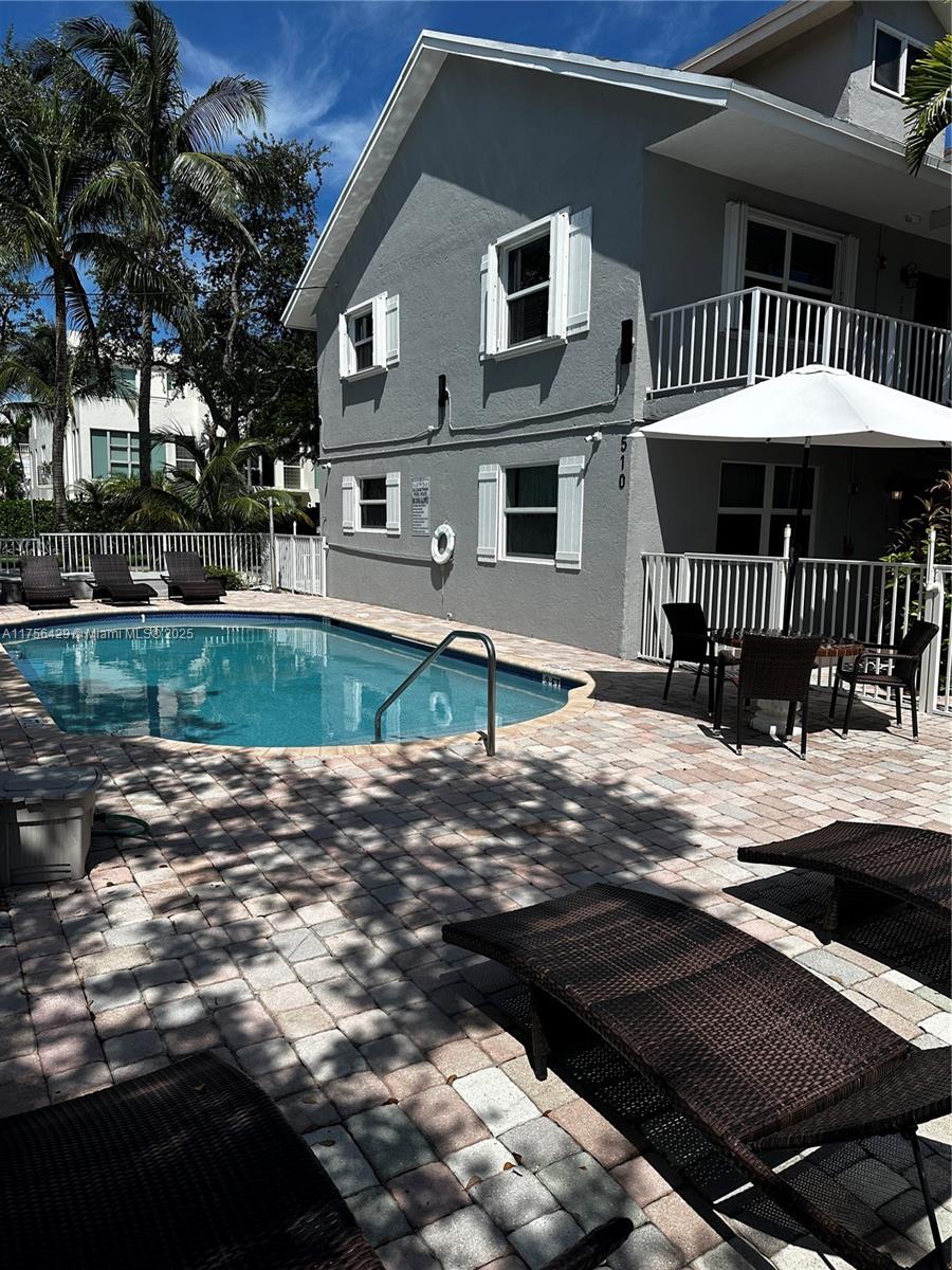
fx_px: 880
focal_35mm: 24
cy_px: 635
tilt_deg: -6.7
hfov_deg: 56.8
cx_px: 476
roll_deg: -0.8
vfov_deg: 71.6
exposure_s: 1/8197
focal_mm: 6.86
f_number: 1.78
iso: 80
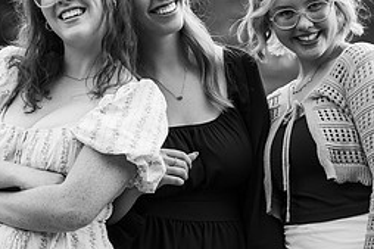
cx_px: 53
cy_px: 204
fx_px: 3675
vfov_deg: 3.9
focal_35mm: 354
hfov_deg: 5.8
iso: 2500
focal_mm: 155
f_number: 5.6
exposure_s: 1/200
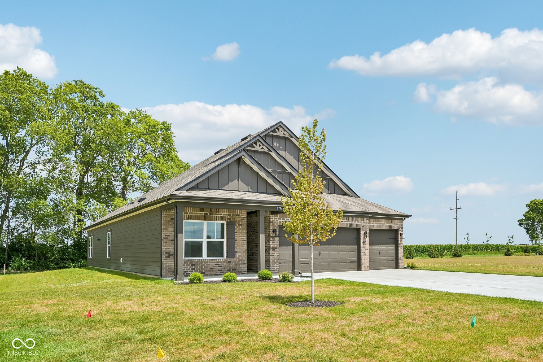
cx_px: 272
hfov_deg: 71.5
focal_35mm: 25
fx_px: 377
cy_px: 181
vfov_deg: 51.3
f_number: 8
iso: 100
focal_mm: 25
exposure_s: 1/500
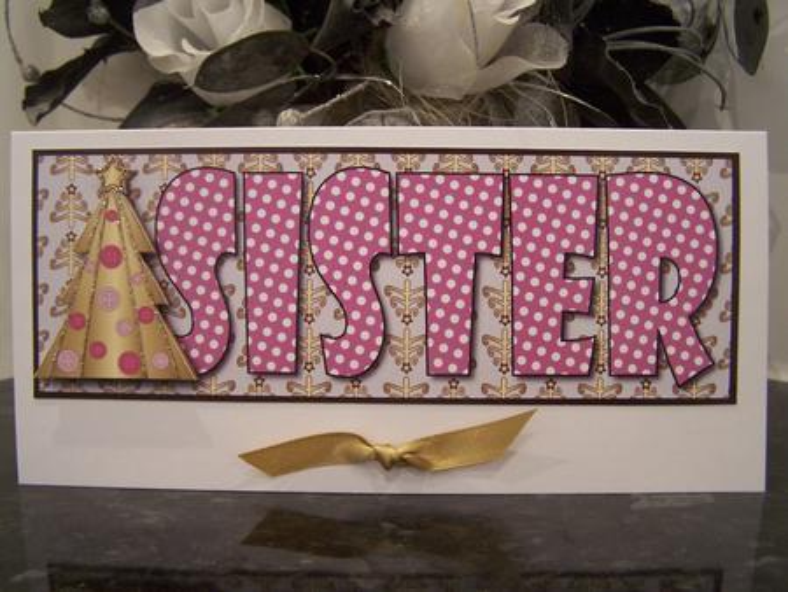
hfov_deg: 49.0
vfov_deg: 37.8
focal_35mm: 38
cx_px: 394
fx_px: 865
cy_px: 296
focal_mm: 6.3
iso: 140
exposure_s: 1/10
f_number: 2.8
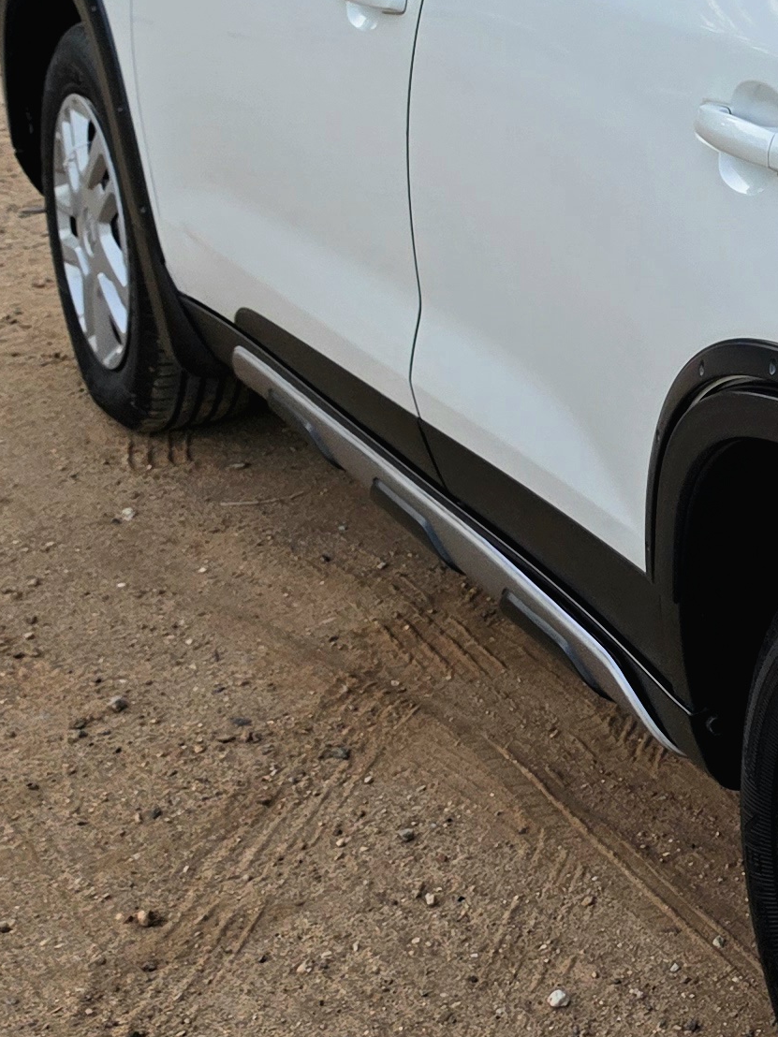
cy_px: 96
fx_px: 2487
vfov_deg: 22.9
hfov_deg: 15.9
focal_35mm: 83
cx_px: 1258
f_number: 1.4
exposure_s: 1/3333
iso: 64
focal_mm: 6.5
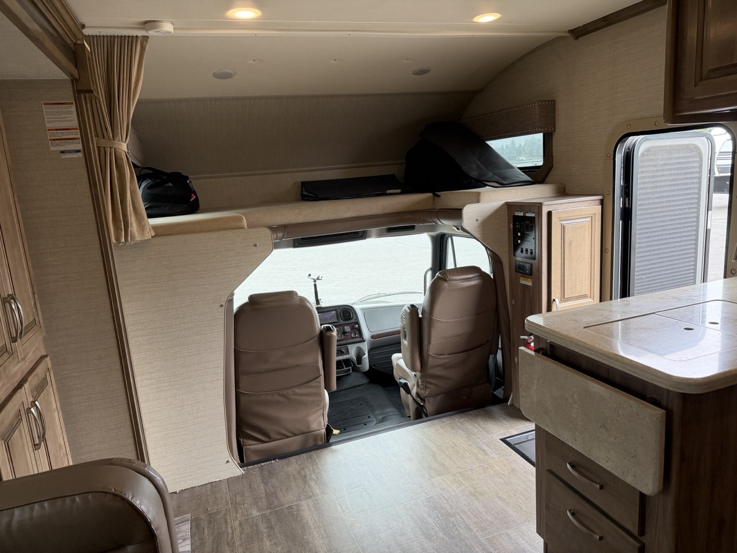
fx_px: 511
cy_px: 276
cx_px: 368
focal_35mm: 24
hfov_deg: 71.6
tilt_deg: -7.0
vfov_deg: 56.8
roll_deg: +5.9
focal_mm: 6.76
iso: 160
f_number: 1.78
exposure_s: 1/172
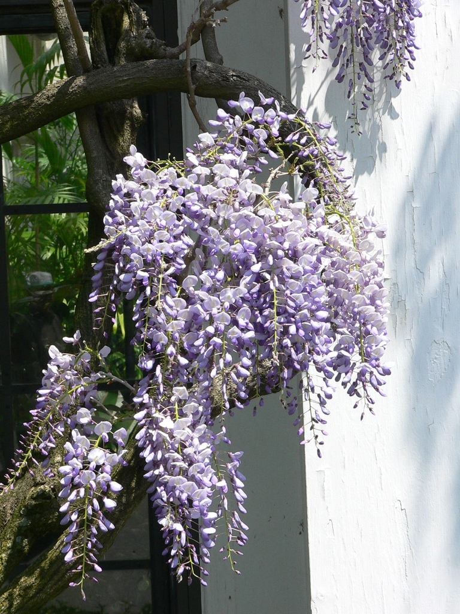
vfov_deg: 19.1
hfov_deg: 14.4
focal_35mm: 103
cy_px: 307
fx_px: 1825
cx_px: 230
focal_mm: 13.6
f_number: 4.6
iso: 100
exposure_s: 1/400
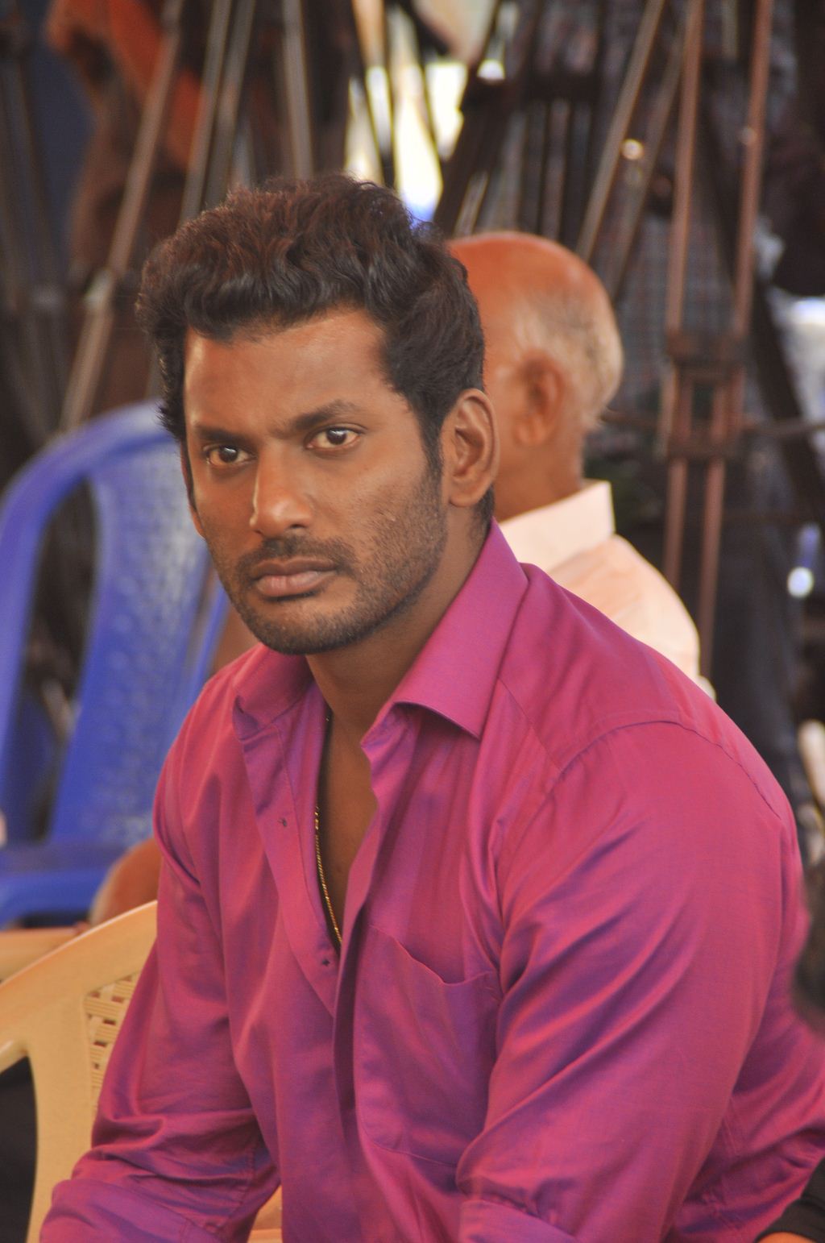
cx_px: 412
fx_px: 10340
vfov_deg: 6.9
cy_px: 622
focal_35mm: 300
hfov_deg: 4.6
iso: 250
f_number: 6.3
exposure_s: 1/100
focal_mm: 200
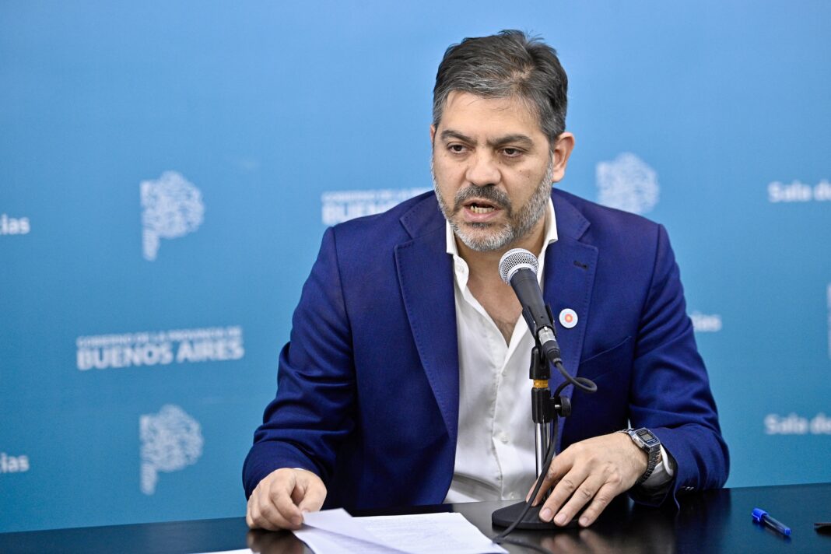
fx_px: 3347
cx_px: 416
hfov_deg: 14.2
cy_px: 277
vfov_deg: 9.5
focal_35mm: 145
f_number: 3.5
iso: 4000
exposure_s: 1/400
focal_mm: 145
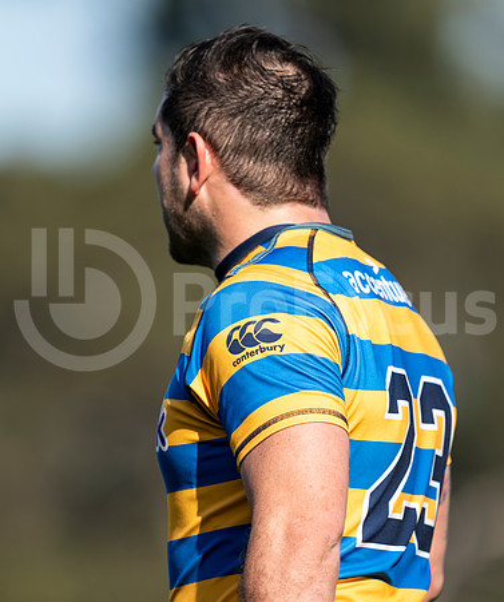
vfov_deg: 3.4
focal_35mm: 553
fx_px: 10029
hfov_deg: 2.9
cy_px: 301
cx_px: 188
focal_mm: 400
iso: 100
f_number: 2.8
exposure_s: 1/1250
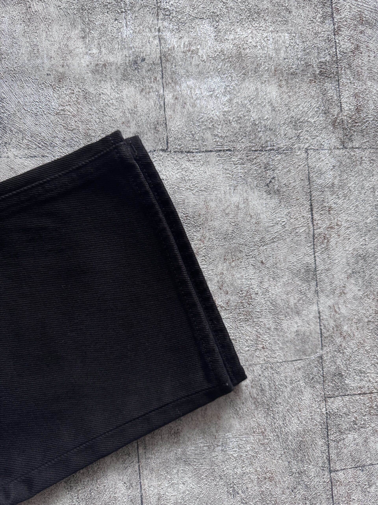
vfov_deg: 71.6
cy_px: 252
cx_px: 189
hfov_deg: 56.8
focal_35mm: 24
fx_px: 349
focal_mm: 6.76
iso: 250
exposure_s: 1/60
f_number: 1.78
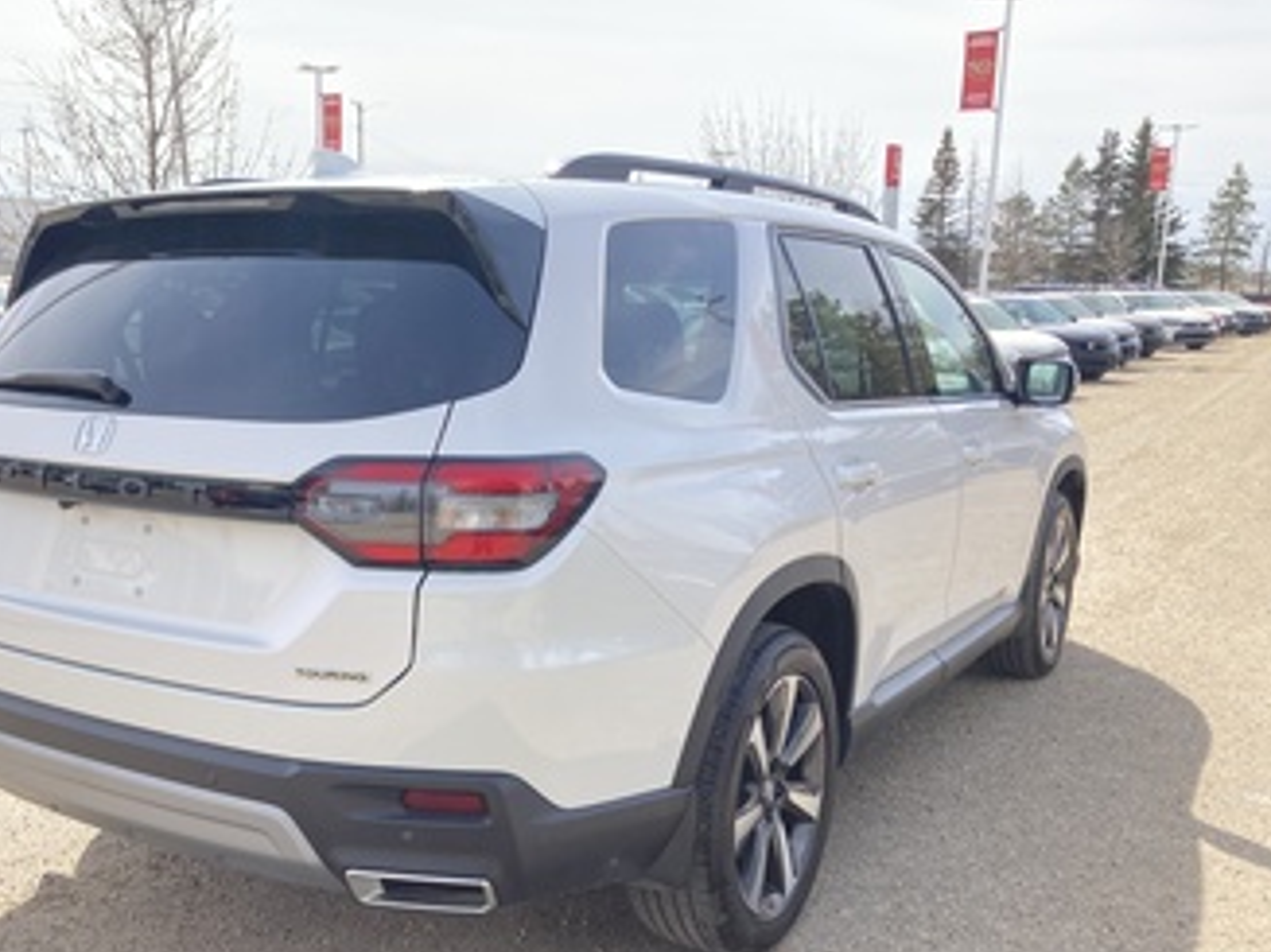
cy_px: 561
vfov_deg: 39.5
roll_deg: -1.3
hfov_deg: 50.8
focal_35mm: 36
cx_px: 474
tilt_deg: -11.6
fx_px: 1321
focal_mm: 3.99
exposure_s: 1/906
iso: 20
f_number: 1.8
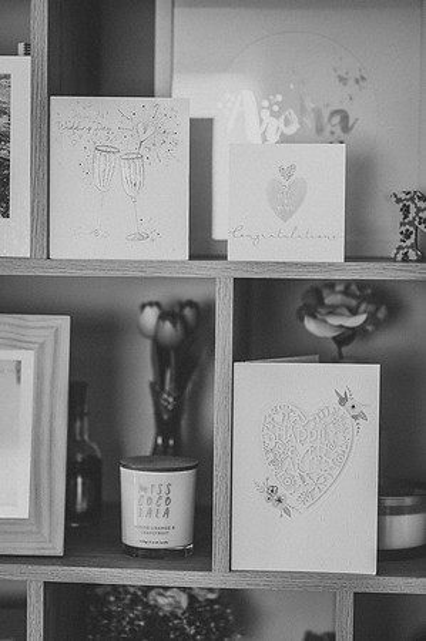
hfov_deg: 16.0
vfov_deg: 23.9
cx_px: 213
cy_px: 320
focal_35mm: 85
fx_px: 1512
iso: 900
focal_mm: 85
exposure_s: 1/160
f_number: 1.8
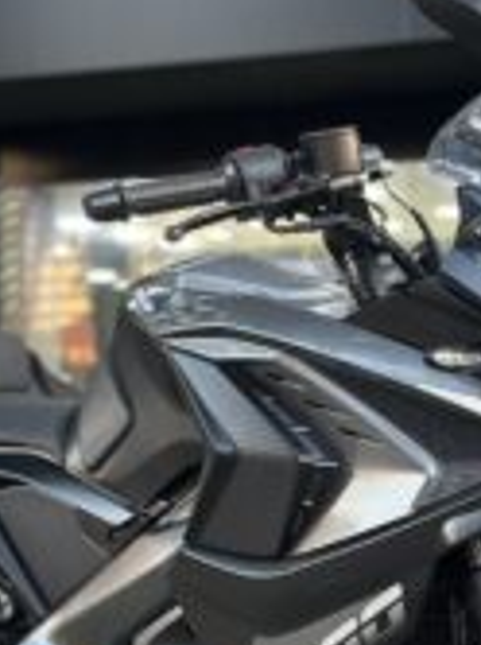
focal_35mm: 108
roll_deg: +0.6
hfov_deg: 13.4
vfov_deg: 18.0
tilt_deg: -2.1
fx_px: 2006
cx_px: 531
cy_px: 558
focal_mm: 6.86
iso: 125
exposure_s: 1/61
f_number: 1.78
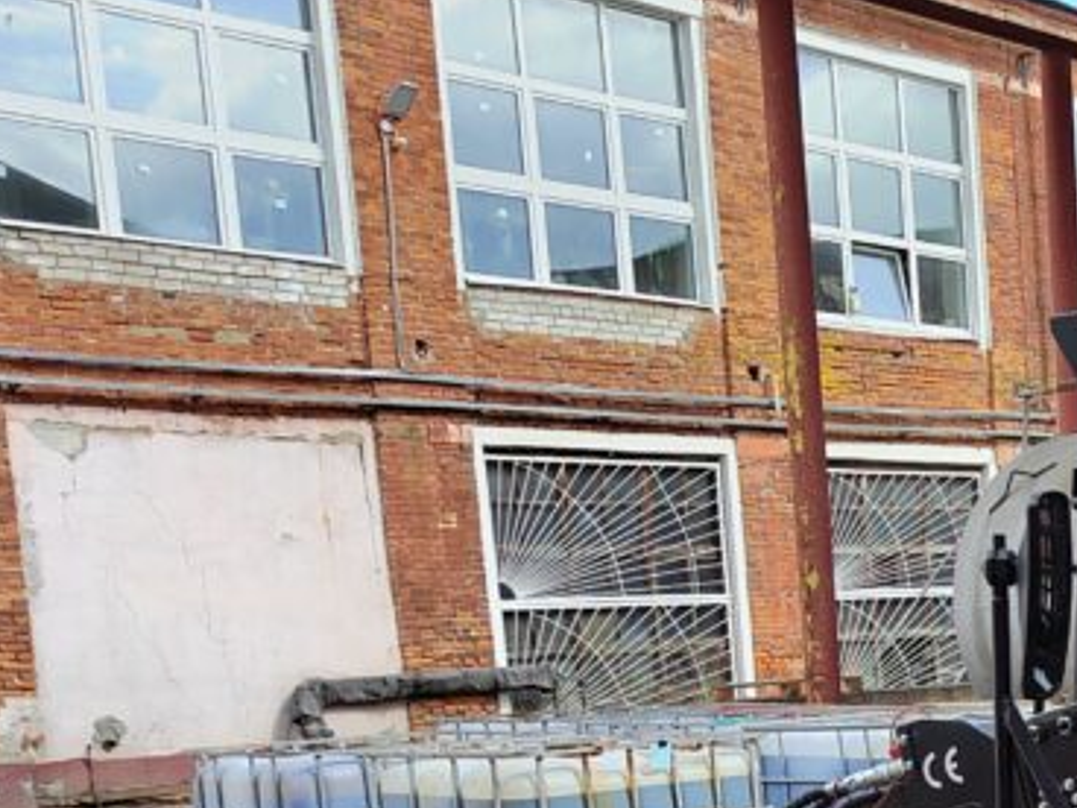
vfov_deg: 21.8
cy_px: 869
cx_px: 1393
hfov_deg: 26.0
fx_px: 1991
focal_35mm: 64
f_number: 1.9
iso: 219
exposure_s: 1/755
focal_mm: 5.52
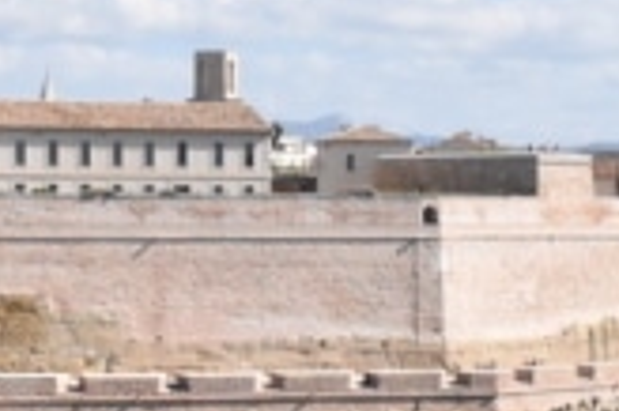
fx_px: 2267
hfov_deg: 15.5
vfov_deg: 10.4
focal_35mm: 132
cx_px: 211
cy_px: 155
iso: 3200
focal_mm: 24
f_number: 20
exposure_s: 1/1600
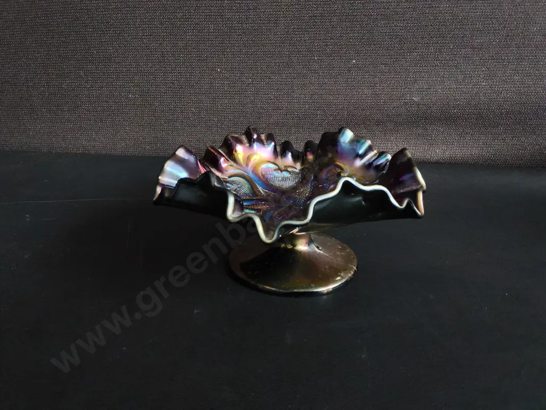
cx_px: 273
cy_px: 205
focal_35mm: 27
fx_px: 426
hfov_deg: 65.3
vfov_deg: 51.4
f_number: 2
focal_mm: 2.87
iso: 200
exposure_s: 1/100
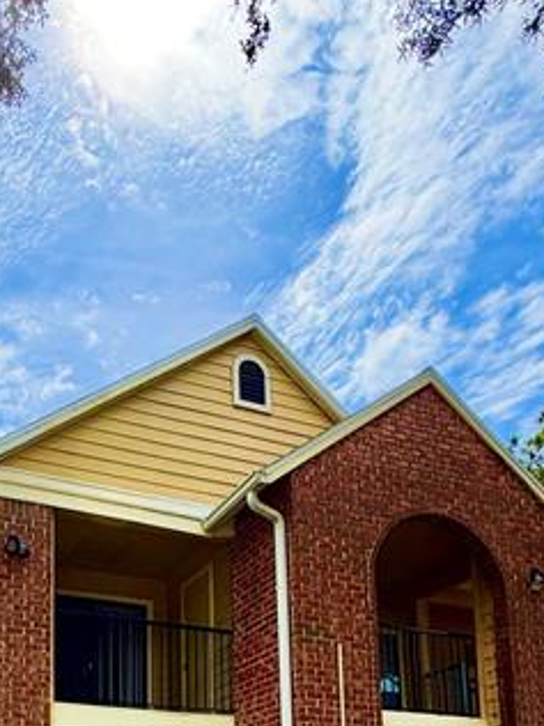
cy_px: 763
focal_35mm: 34
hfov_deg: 39.9
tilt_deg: +7.9
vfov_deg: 44.0
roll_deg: -0.2
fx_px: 712
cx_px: 99
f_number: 2.2
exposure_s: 1/1189
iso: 25
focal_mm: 2.22
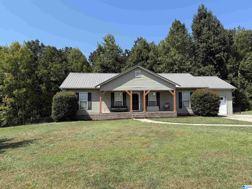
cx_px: 126
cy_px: 94
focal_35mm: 24
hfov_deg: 71.6
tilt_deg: +3.7
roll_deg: +0.7
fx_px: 175
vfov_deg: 56.8
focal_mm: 6.76
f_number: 1.78
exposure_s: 1/3279
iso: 80
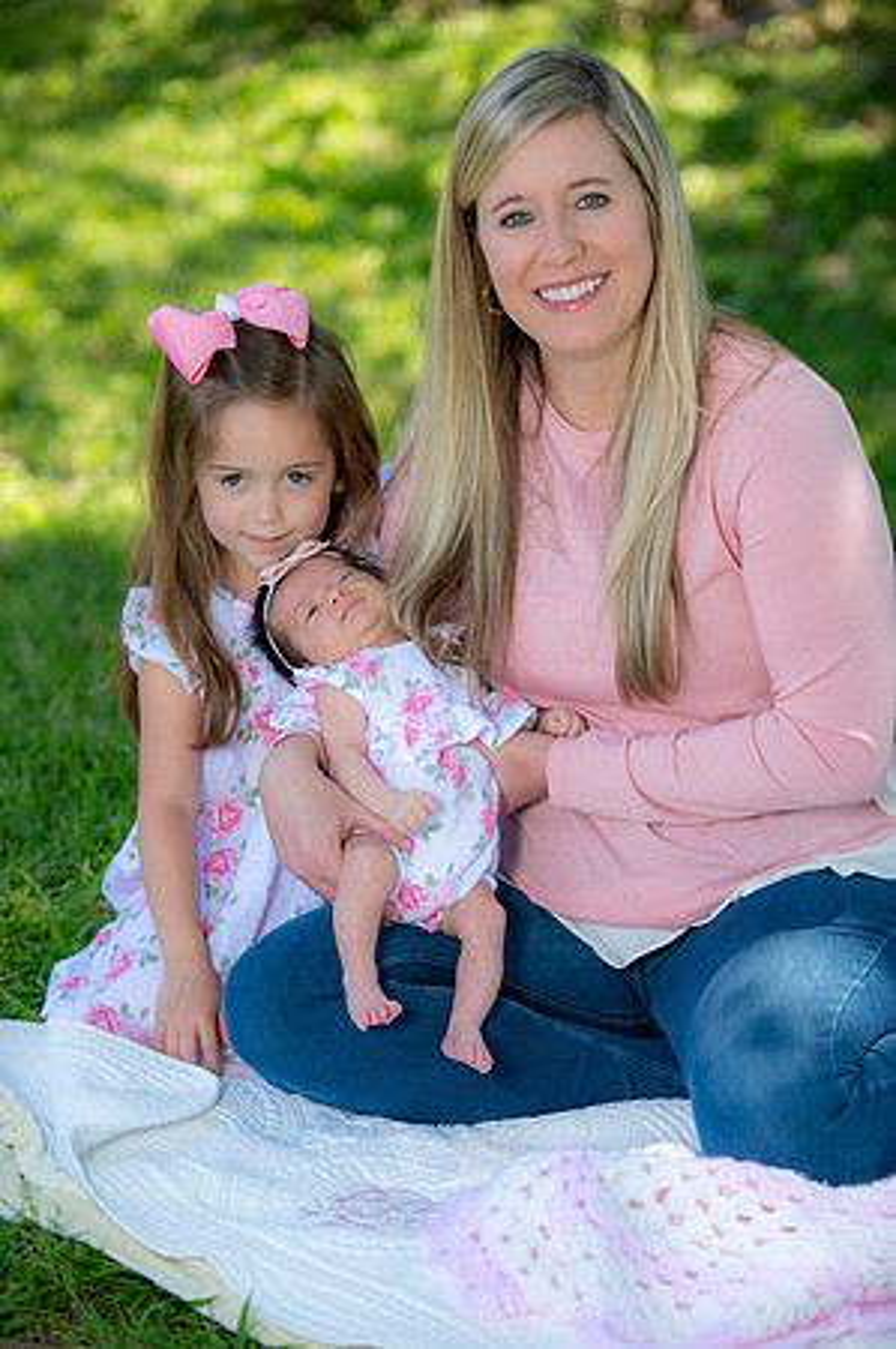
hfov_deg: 12.2
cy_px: 674
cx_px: 448
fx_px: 4191
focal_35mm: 112
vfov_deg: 18.3
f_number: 2.8
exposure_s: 1/250
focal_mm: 112
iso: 100
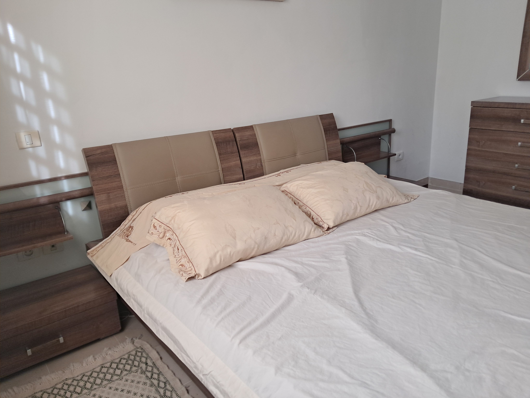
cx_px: 265
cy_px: 199
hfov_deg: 65.3
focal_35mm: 27
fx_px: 413
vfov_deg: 51.4
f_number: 1.8
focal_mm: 4
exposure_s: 1/50
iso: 100
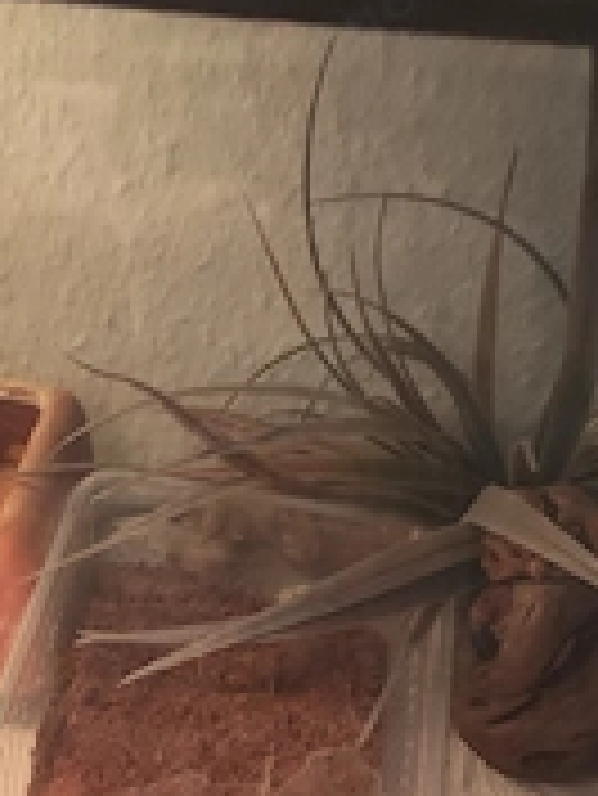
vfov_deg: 34.6
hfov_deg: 26.3
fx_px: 1196
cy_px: 729
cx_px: -22
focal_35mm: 52
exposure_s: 1/50
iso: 500
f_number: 1.65
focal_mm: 6.19
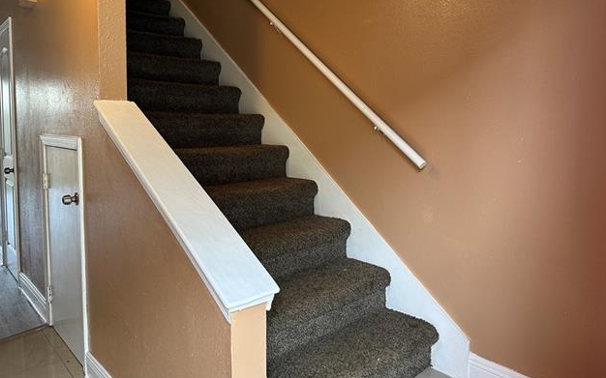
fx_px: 429
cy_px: 158
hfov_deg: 70.4
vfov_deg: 47.4
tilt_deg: -5.0
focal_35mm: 26
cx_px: 300
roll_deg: -0.7
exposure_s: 1/120
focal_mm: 6.86
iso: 160
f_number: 1.78
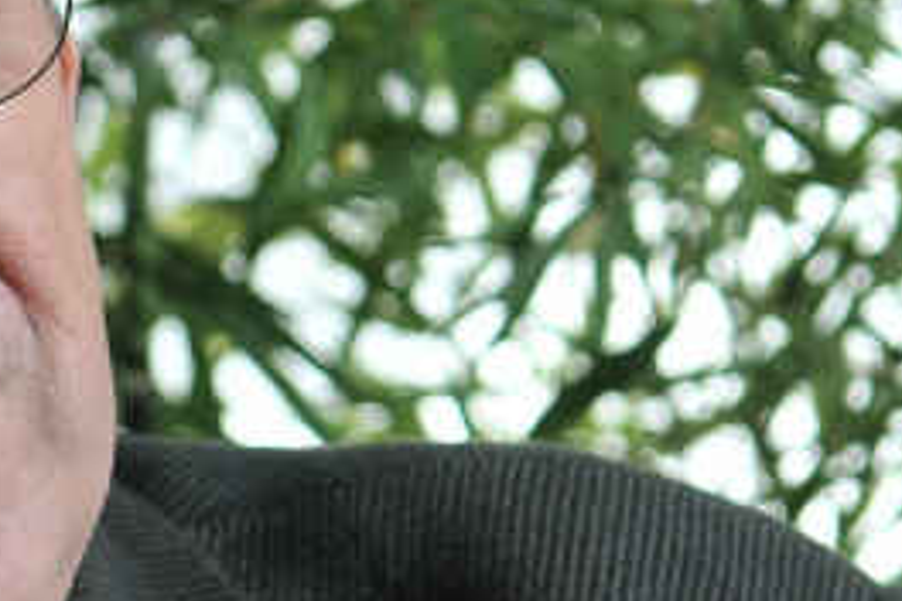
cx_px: 287
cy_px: 367
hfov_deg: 6.7
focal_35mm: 308
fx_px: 7713
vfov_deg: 4.5
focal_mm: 55
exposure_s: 1/250
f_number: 5
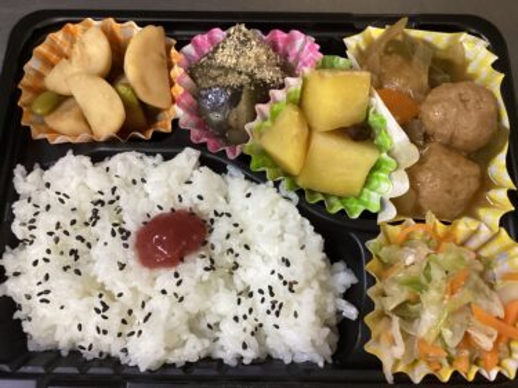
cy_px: 194
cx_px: 259
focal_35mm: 31
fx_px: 464
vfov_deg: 45.4
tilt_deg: -71.9
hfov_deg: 58.4
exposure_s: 1/60
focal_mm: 3.3
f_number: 2.4
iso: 200
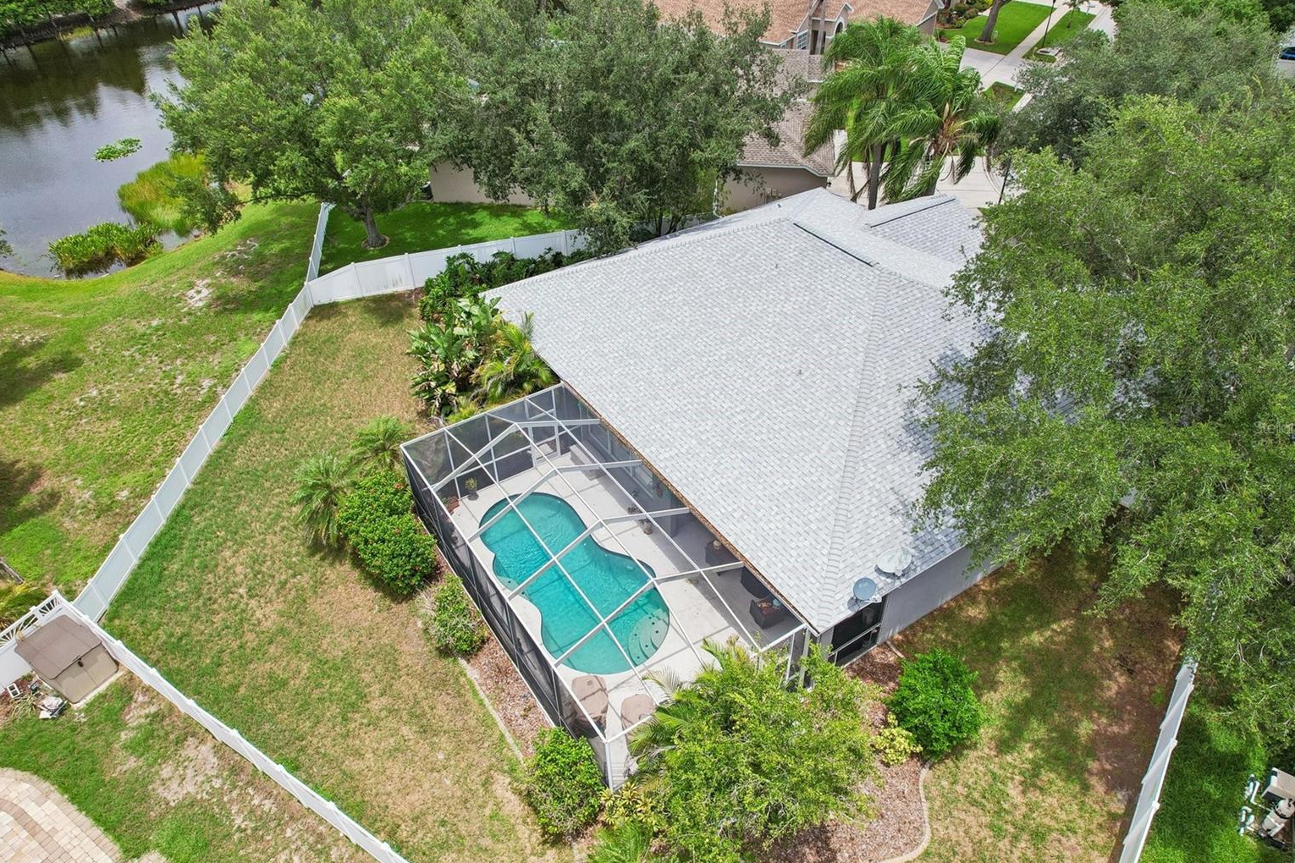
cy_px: 427
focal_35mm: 23
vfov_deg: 55.1
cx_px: 652
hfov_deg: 76.1
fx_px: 827
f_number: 2.8
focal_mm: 8.4
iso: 130
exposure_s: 1/2000
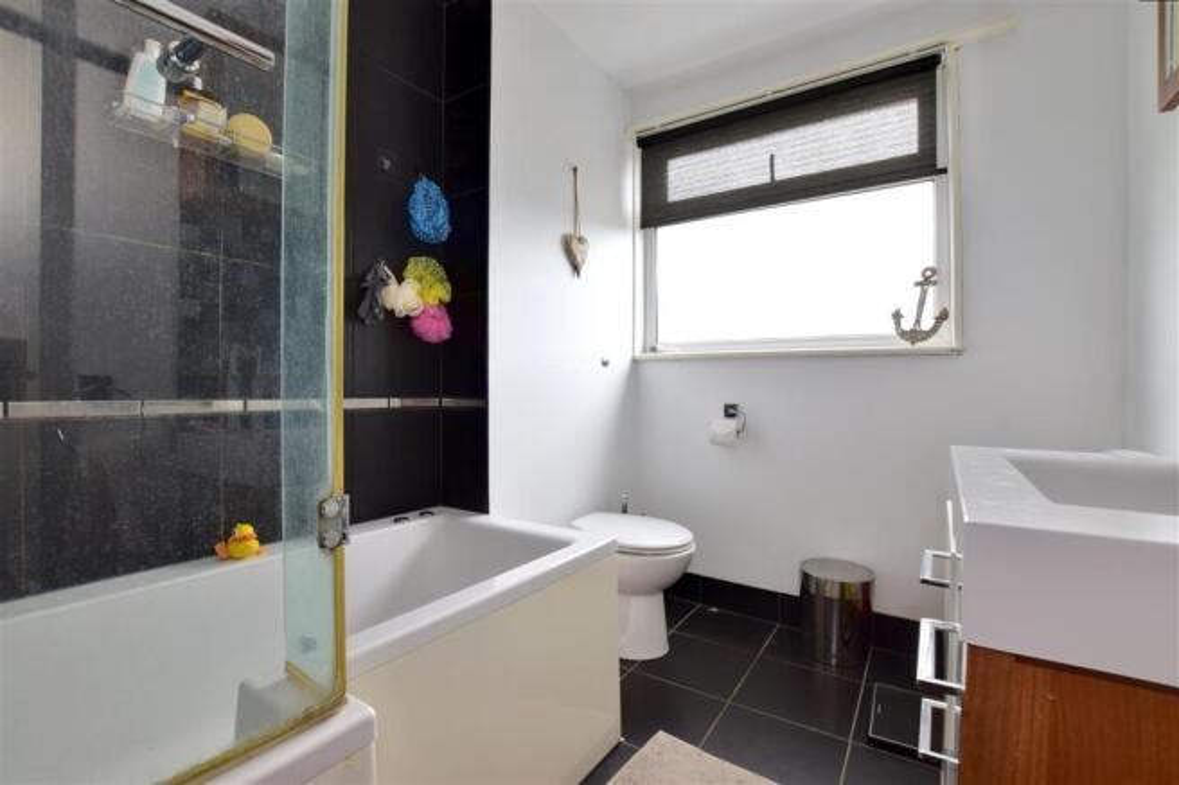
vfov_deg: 77.3
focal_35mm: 15
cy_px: 392
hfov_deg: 100.4
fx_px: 491
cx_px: 590
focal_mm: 10
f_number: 11
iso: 400
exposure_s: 1/60
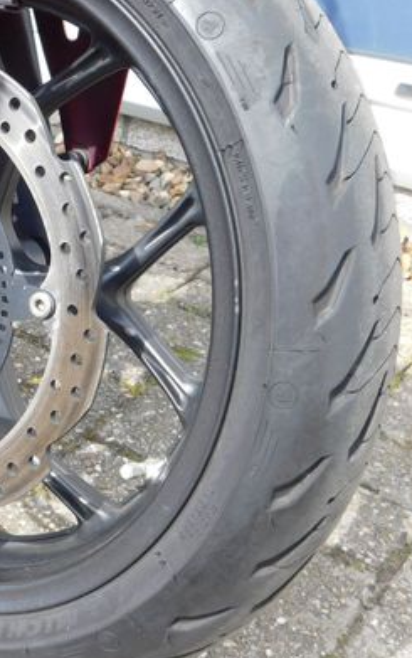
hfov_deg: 23.8
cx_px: -3
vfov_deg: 38.8
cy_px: 289
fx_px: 932
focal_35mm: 52
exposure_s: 1/320
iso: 125
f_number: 3.2
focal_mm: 5.3
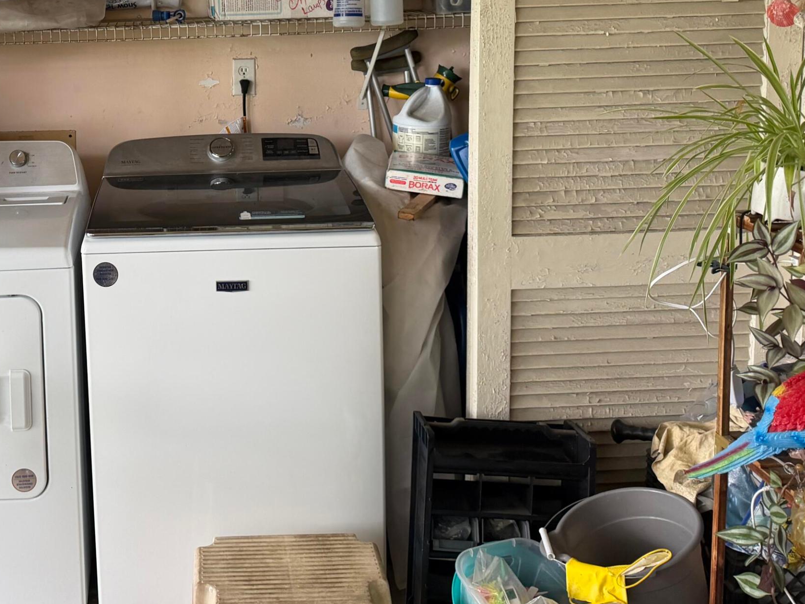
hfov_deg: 42.8
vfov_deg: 33.2
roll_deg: +1.2
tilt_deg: -5.0
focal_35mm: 42
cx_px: 165
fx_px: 977
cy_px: 110
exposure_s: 1/106
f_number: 1.78
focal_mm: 6.76
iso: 200
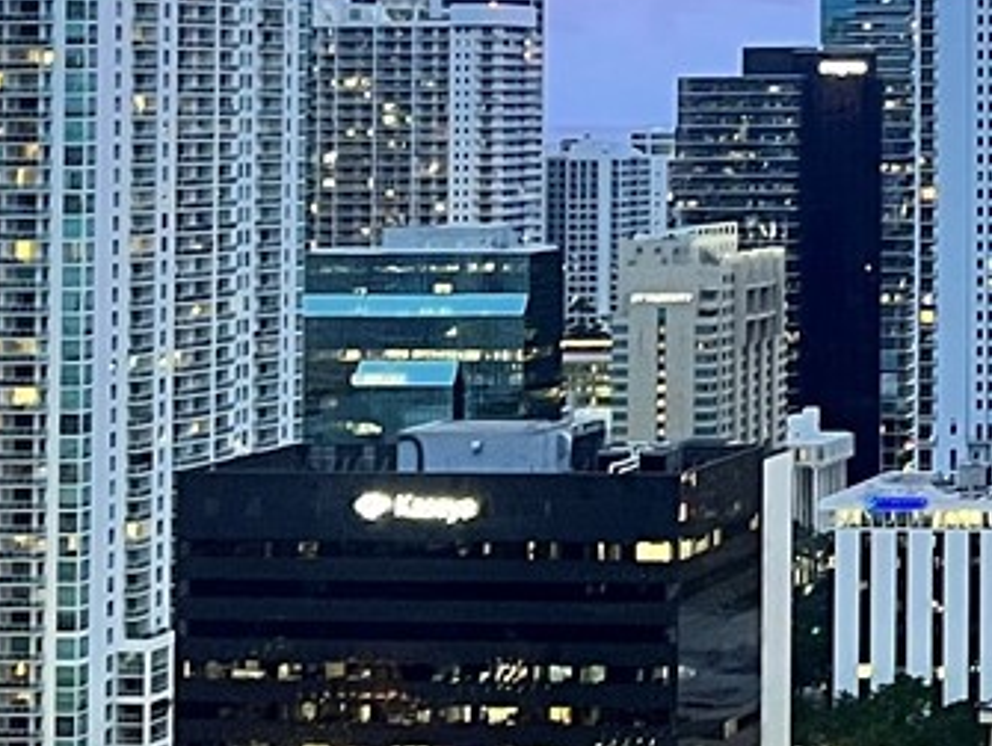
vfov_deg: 11.8
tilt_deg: +4.5
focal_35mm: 124
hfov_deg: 15.2
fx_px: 3557
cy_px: -59
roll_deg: +0.6
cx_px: 1235
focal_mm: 5.7
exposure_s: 1/60
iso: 500
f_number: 1.5
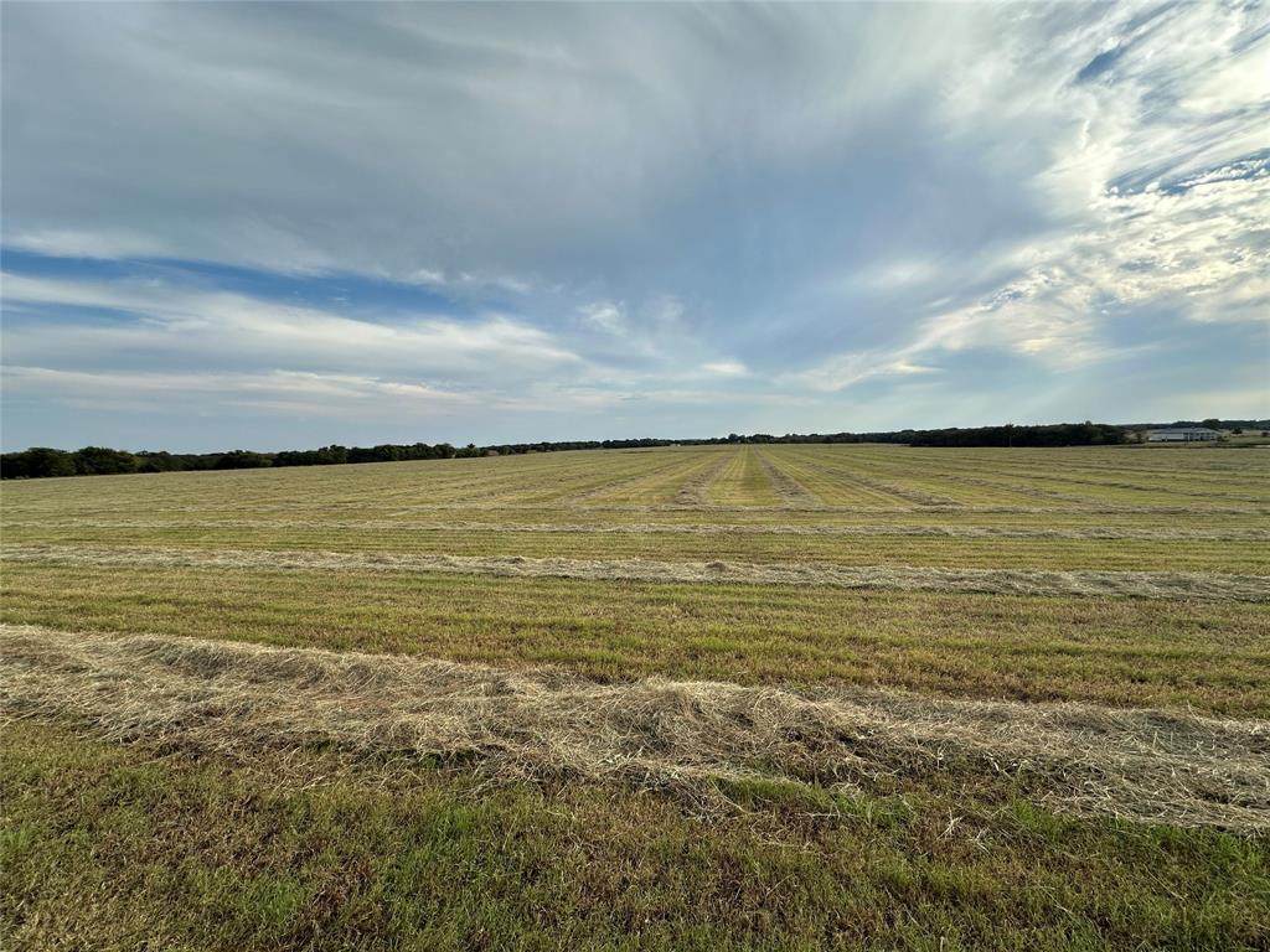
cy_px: 476
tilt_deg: -3.7
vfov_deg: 85.7
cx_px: 635
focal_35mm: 14
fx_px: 514
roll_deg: +2.0
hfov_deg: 102.1
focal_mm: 2.22
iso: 50
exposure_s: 1/1742
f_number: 2.2
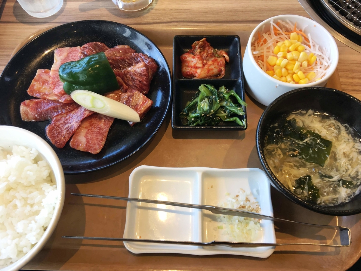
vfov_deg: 48.2
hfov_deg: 61.7
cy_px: 136
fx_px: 302
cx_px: 180
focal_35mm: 29
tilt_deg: -65.7
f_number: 2.2
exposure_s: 1/60
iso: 25
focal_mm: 4.15
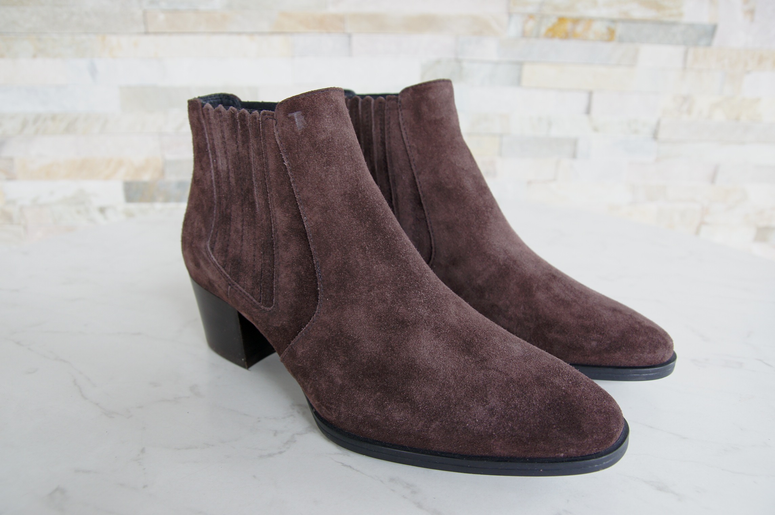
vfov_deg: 50.3
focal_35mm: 26
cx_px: 388
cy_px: 258
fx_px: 548
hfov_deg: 70.5
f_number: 4.5
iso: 200
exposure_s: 1/50
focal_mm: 17
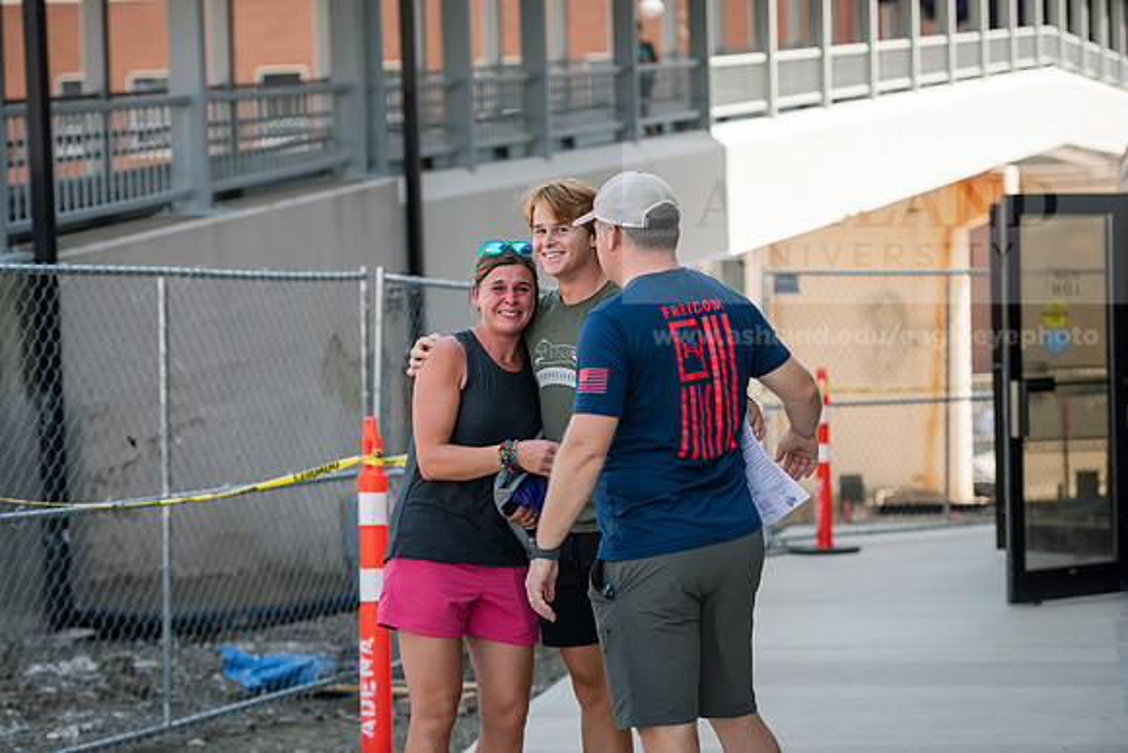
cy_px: 376
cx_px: 564
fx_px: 3134
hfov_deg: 20.4
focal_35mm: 100
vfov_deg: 13.7
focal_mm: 100
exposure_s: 1/400
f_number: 3.5
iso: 100
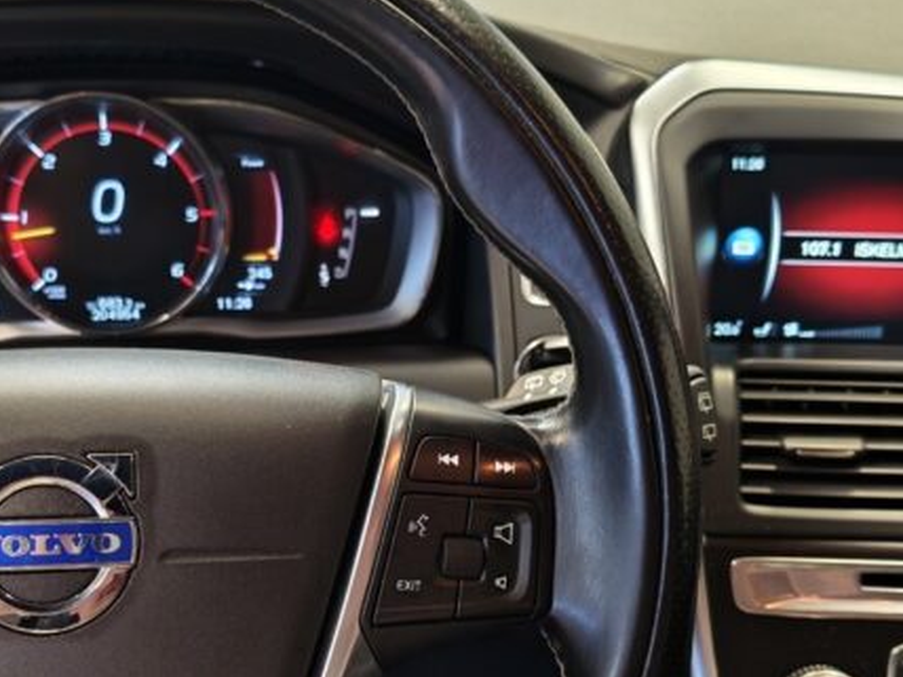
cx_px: 365
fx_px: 1435
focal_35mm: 55
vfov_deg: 26.3
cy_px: 496
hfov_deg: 34.8
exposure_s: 1/50
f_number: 1.6
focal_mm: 5.4
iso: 200
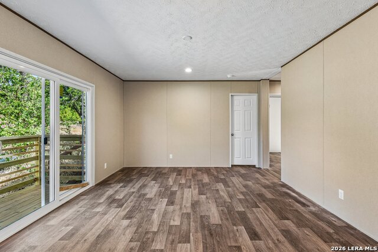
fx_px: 179
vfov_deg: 70.5
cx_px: 189
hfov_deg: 93.3
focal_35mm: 17
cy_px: 126
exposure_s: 1/15
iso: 900
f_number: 8
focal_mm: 17
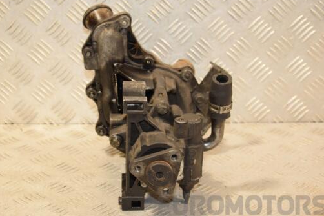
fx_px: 726
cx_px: 146
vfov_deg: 16.9
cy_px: 119
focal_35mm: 81
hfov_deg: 25.2
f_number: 5.6
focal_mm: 45
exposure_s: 1/200
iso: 800
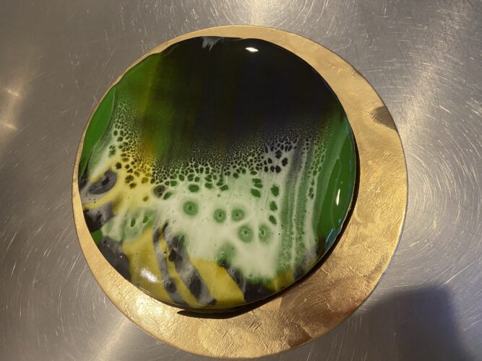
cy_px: 180
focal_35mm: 26
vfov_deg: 53.0
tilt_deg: -76.1
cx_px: 241
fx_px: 362
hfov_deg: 67.3
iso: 400
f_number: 1.8
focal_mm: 4.25
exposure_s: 1/50
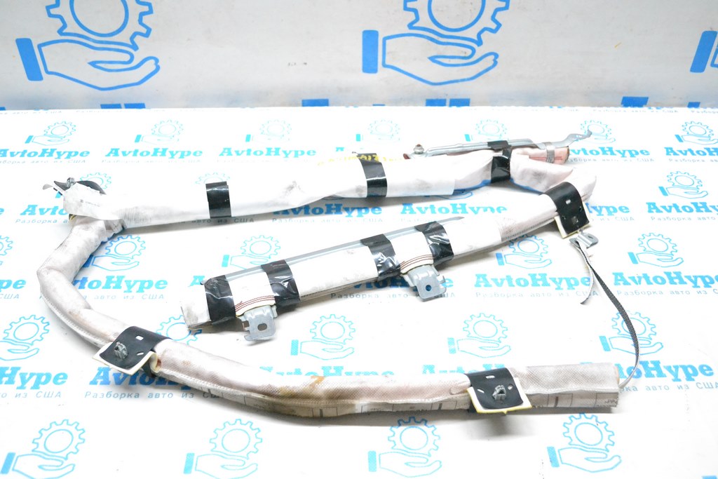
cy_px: 240
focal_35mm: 33
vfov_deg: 40.0
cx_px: 359
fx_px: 658
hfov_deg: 57.2
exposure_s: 1/800
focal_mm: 22
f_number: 4
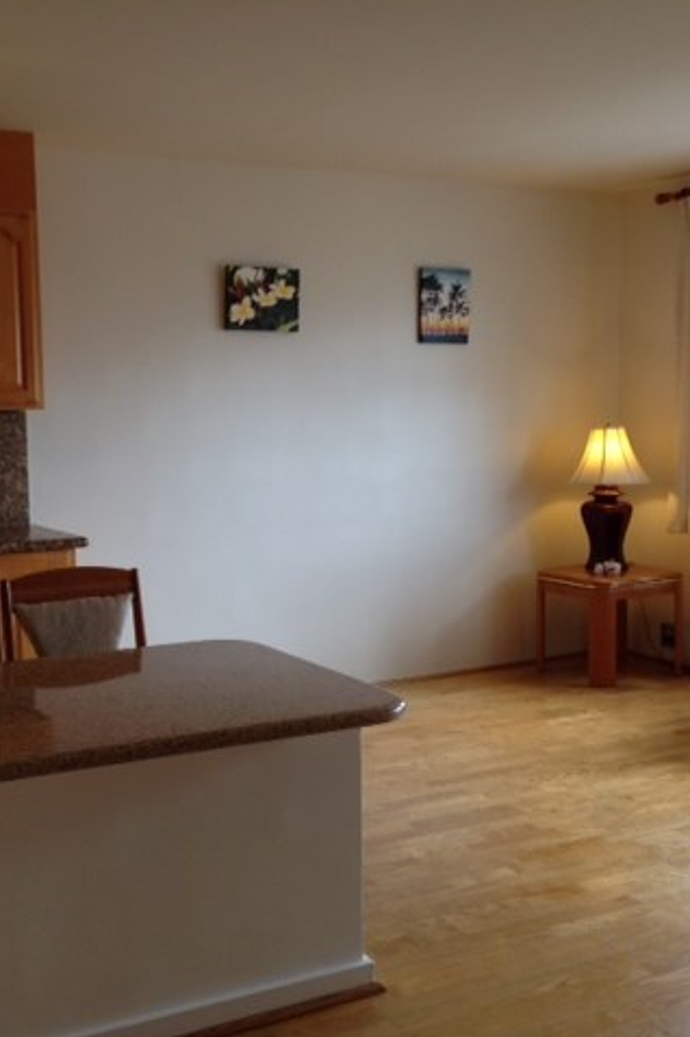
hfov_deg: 29.1
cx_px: 254
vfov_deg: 42.8
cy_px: 518
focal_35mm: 46
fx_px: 1324
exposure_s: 1/60
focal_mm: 4.12
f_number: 2.4
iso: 64
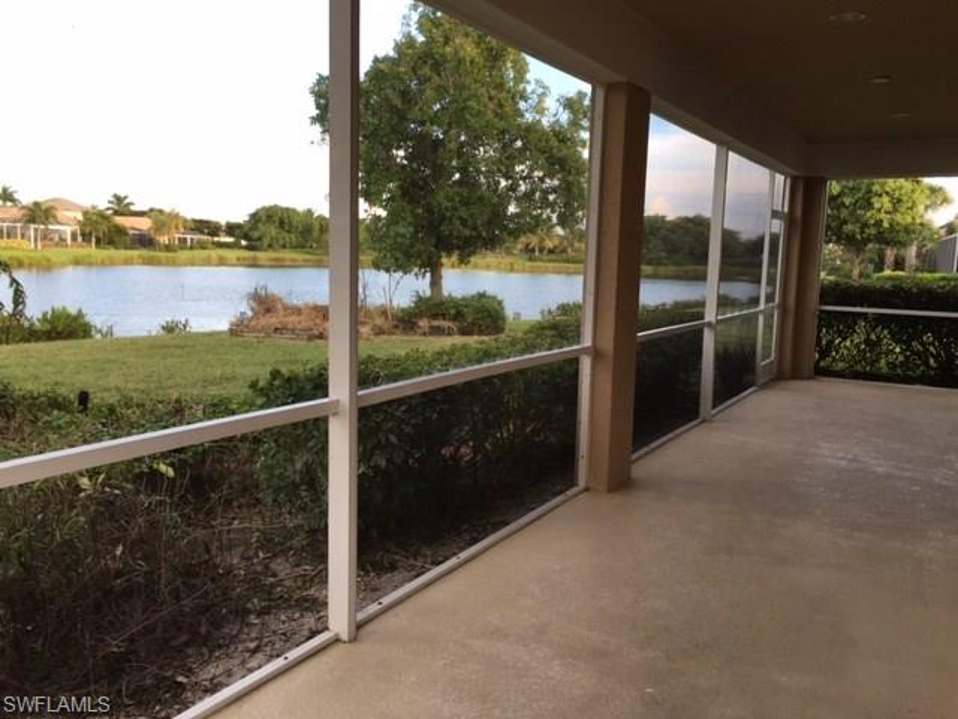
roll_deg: -2.4
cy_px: 360
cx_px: 479
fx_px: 803
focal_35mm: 29
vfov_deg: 48.2
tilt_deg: -4.2
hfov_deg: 61.7
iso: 32
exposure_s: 1/120
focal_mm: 4.15
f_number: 2.2
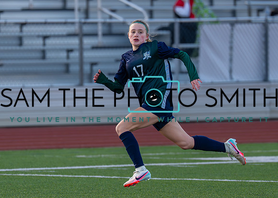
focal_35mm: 532
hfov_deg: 3.8
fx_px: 4197
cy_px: 100
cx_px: 134
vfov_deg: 2.7
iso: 800
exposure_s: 1/1600
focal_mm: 200
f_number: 2.8
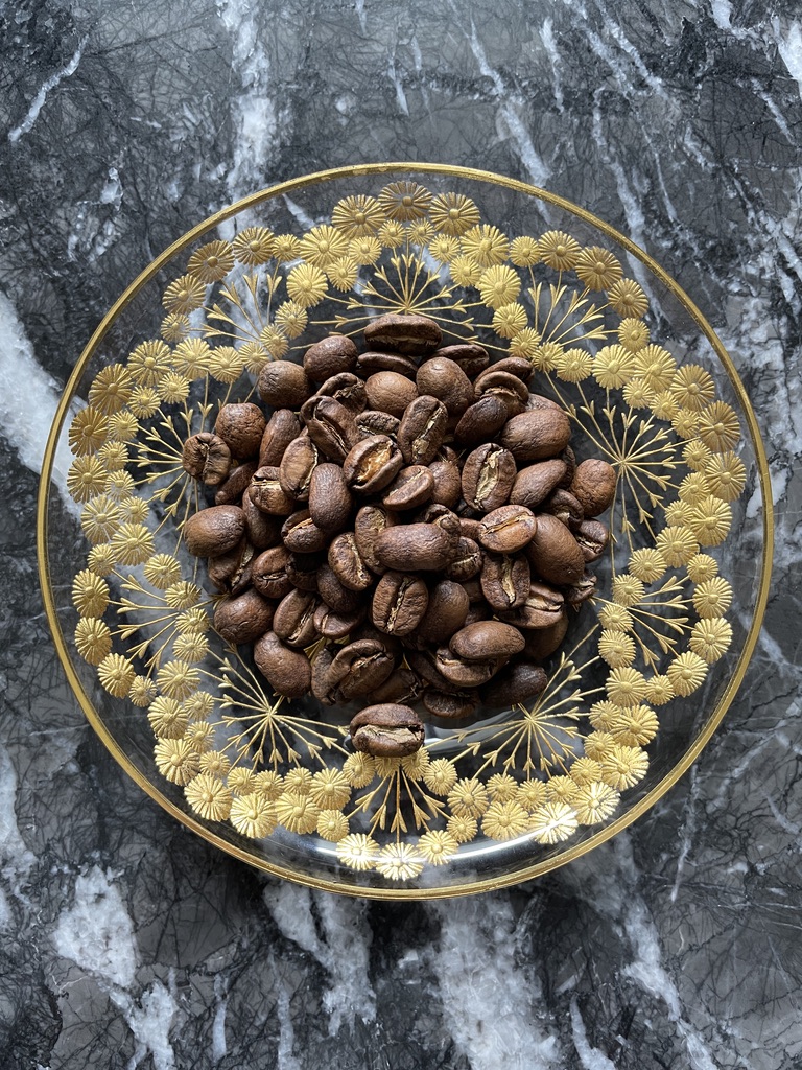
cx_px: 401
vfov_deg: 67.3
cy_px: 535
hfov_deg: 53.1
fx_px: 803
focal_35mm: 26
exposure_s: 1/60
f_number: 1.6
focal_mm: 4.2
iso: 125
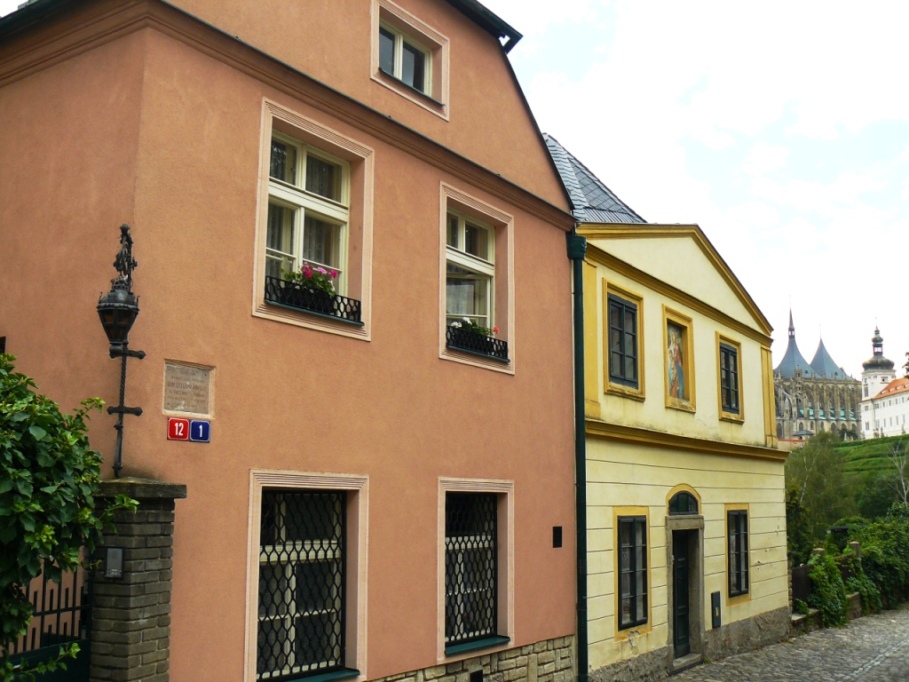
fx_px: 945
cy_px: 341
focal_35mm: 36
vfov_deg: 39.7
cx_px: 454
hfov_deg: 51.4
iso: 100
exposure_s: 1/400
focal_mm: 6
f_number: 4
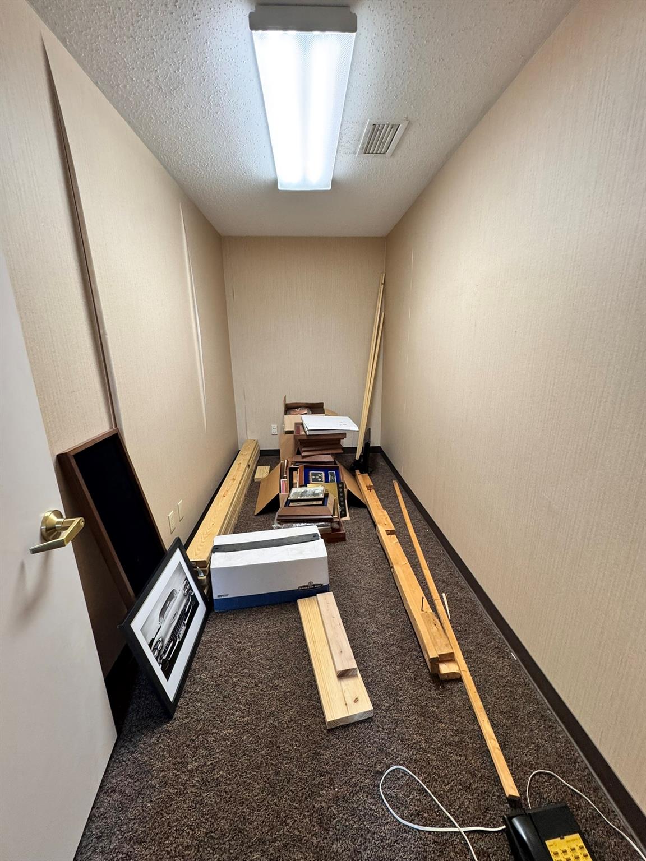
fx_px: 348
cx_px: 323
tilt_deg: -15.2
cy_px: 430
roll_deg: +0.8
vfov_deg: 102.1
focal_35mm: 14
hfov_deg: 85.7
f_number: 2.2
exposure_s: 1/60
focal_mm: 2.22
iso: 250
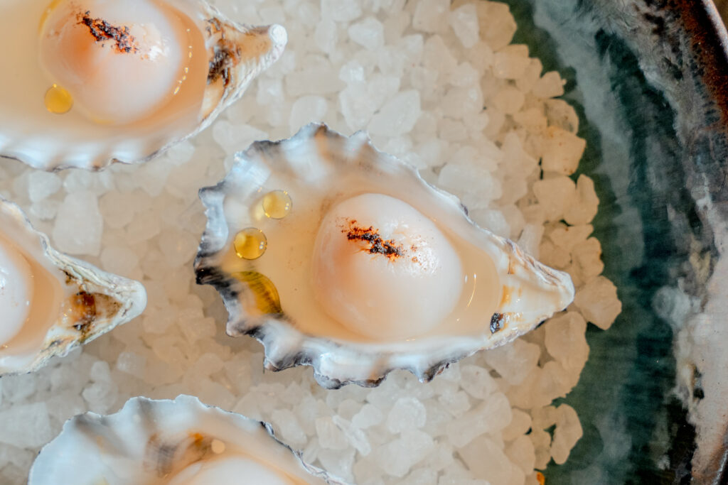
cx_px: 364
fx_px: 2123
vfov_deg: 13.0
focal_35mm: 105
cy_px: 242
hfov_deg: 19.5
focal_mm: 70
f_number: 6.3
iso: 1000
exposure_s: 1/60
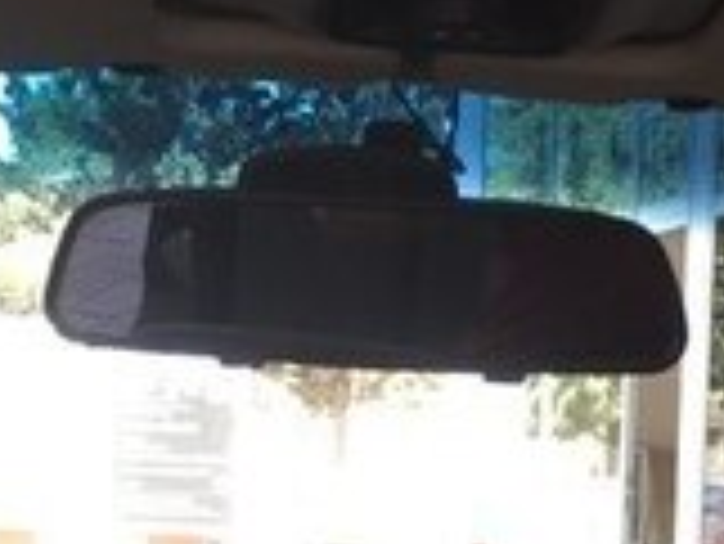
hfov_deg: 16.4
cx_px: 589
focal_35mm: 119
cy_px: 780
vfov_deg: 12.0
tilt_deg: -6.3
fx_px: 2491
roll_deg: -2.9
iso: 40
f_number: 2.2
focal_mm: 4.15
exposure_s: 1/50
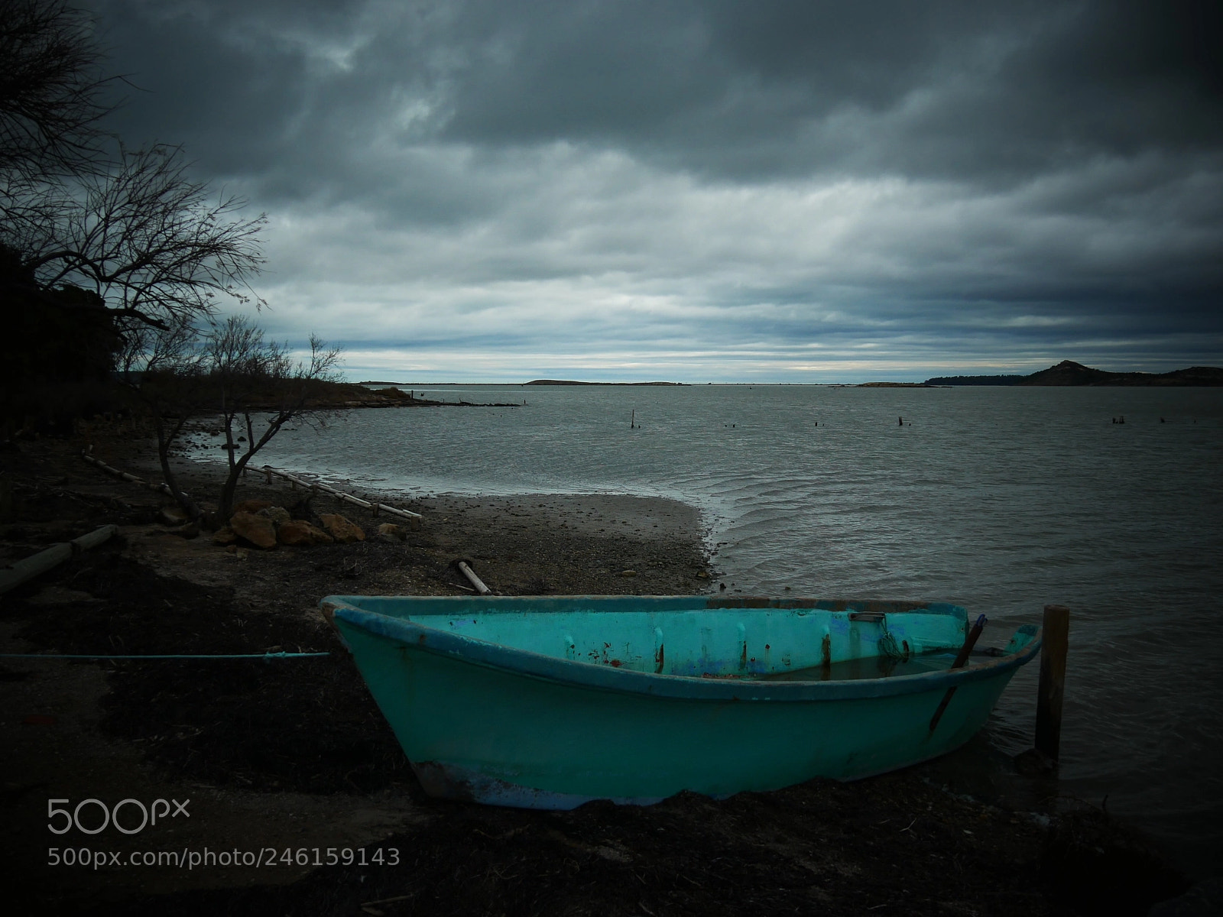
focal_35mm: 36
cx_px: 612
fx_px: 1272
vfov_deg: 39.7
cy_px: 458
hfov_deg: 51.4
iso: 200
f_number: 3.5
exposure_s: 1/3200
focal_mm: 14
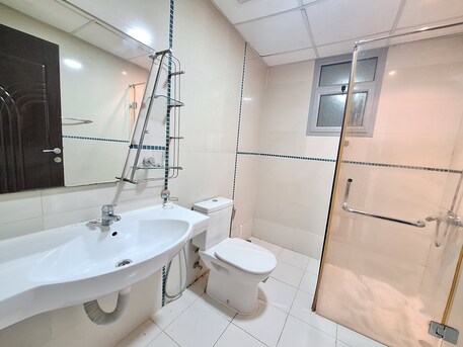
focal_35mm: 13
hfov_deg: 106.2
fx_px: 174
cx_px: 232
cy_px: 174
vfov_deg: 89.9
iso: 250
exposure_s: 1/25
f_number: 2.2
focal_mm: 1.74
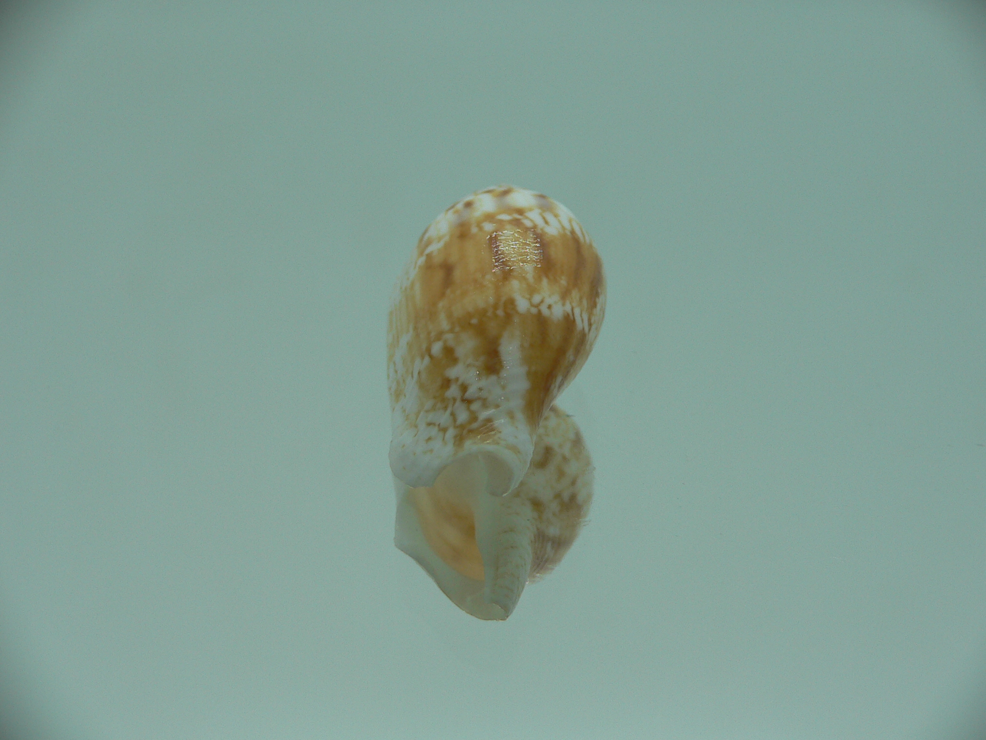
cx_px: 493
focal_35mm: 35
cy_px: 370
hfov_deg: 52.6
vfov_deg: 40.7
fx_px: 997
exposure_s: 1/80
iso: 80
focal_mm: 4.6
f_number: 2.8
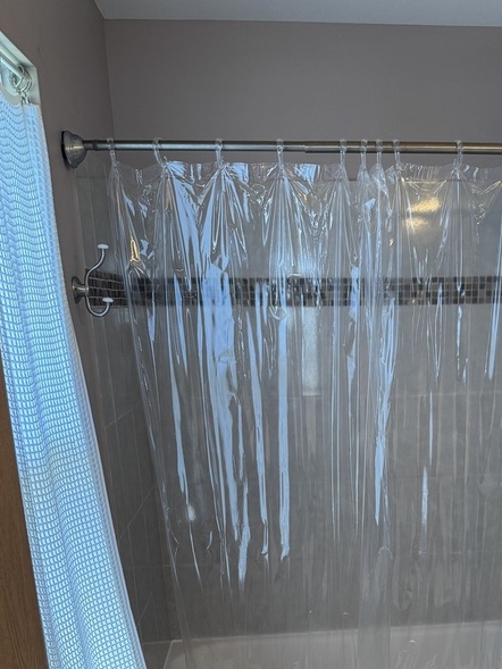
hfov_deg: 32.2
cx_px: 386
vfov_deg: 40.0
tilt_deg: -18.2
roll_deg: +1.9
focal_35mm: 44
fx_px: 850
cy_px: 593
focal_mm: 6.76
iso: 125
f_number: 1.78
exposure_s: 1/120
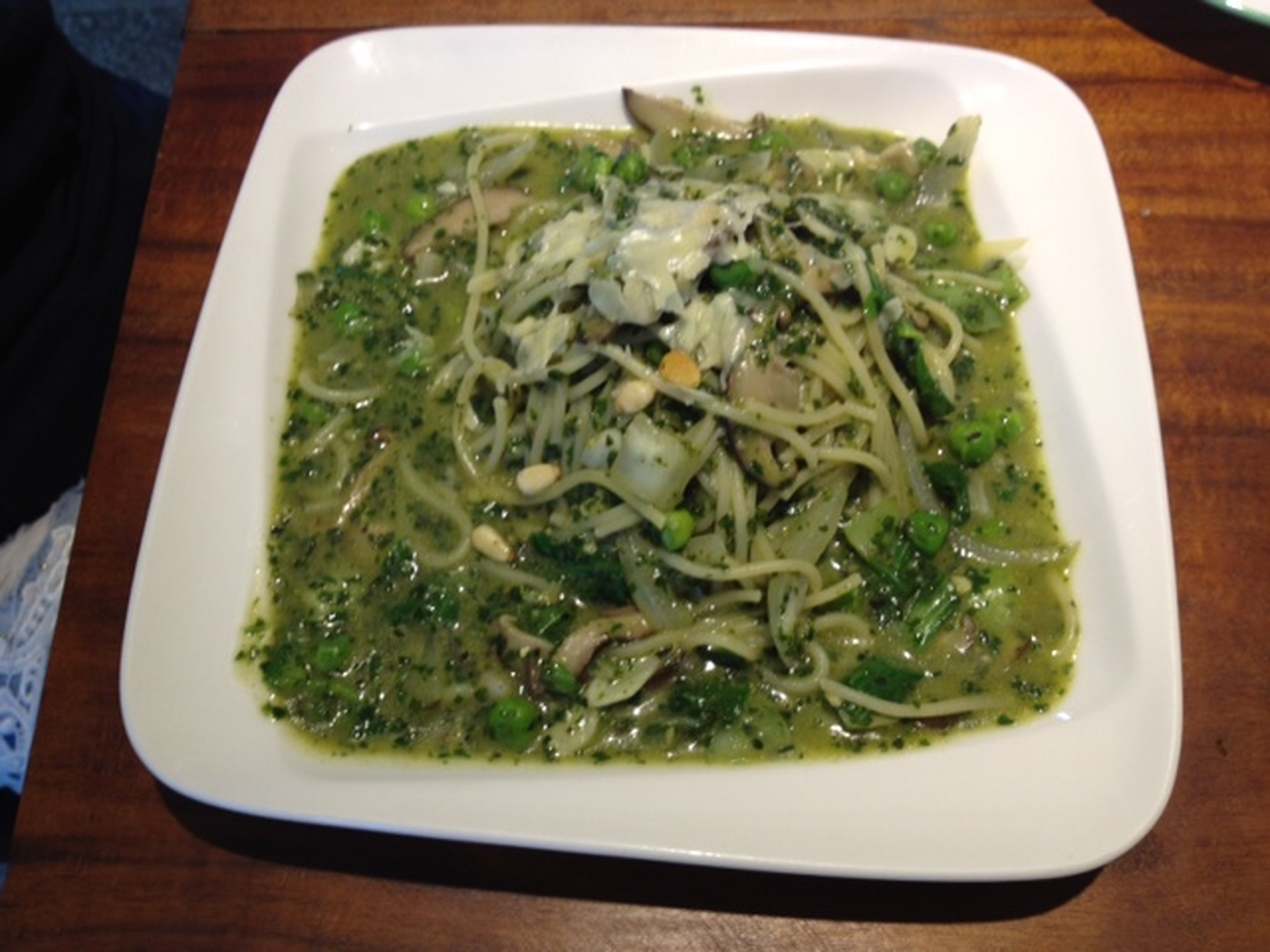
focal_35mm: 35
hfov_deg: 52.6
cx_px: 635
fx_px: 1284
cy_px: 476
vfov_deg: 40.7
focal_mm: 4.28
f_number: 2.4
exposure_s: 1/20
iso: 80
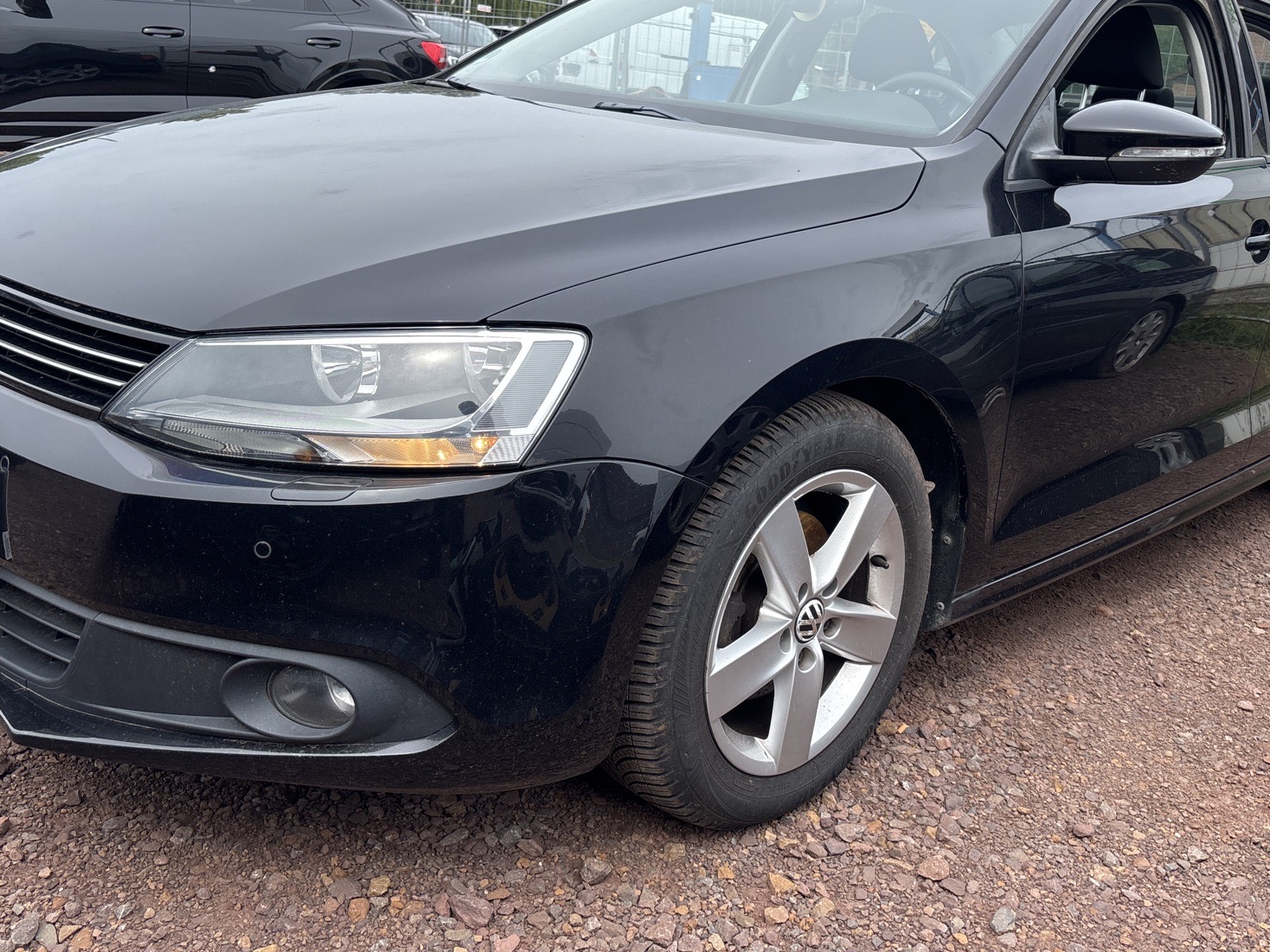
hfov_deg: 53.8
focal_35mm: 34
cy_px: 360
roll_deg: -5.7
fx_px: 1247
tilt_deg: -14.9
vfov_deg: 41.5
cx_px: 705
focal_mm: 5.96
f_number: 1.6
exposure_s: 1/1279
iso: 50
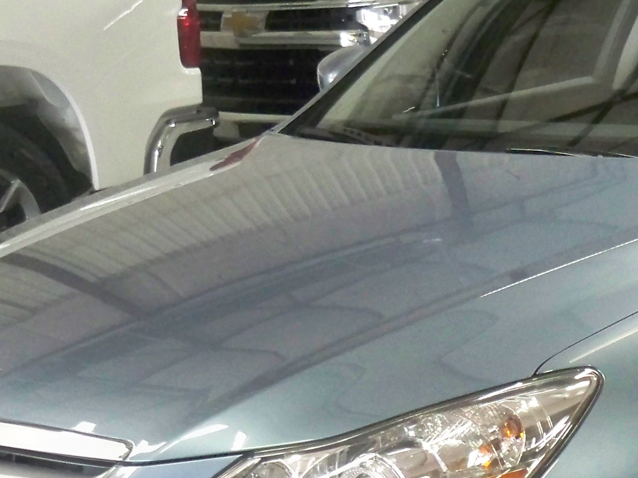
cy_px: 370
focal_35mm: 100
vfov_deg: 14.7
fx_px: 1843
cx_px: 623
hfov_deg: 19.1
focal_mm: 6.3
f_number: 3.1
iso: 500
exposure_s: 1/60
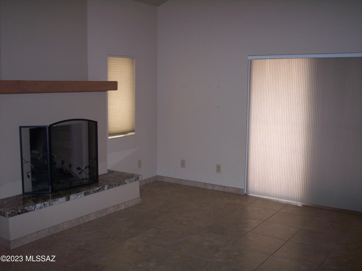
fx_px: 408
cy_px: 136
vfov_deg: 36.8
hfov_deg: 47.9
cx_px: 181
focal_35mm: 39
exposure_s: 1/60
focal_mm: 8
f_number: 2.8
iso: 100
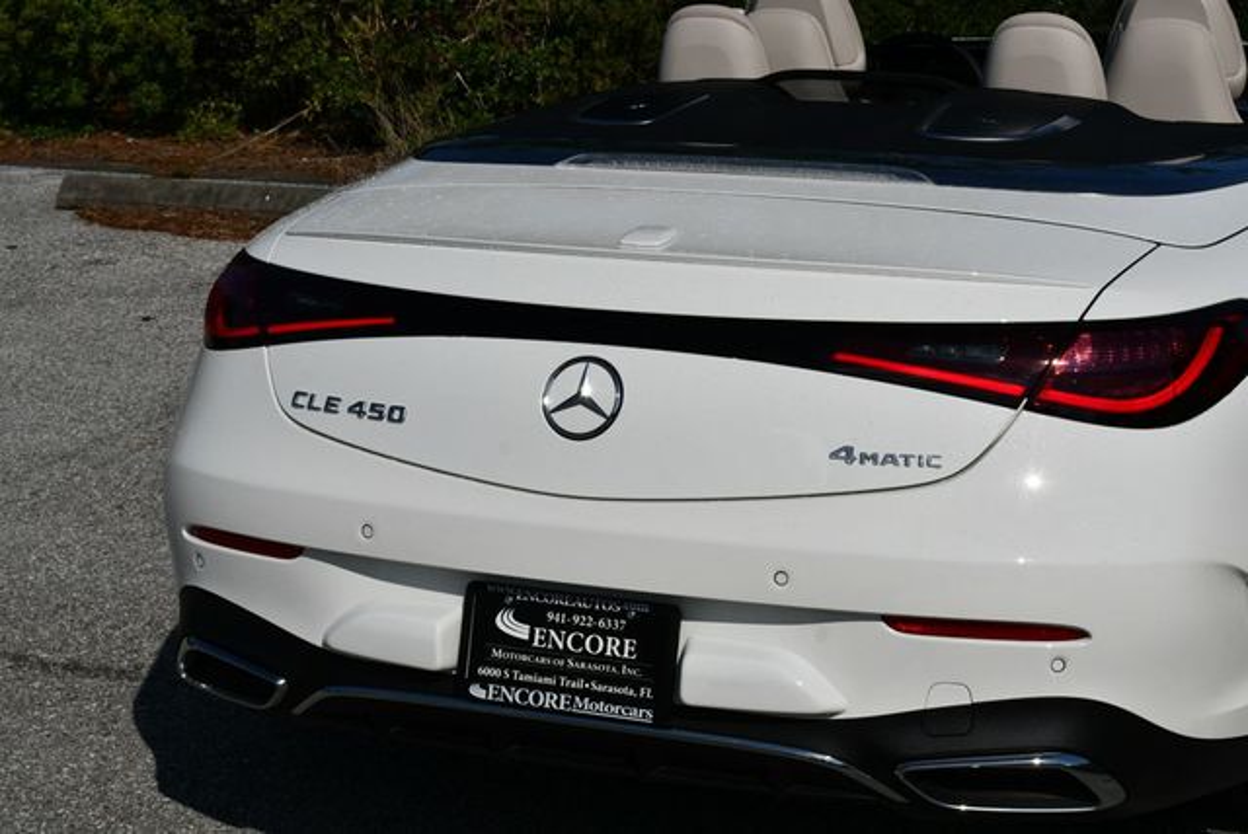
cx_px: 624
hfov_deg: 26.6
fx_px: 2637
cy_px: 417
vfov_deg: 18.0
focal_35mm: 76
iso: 100
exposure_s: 1/500
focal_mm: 38
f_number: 11
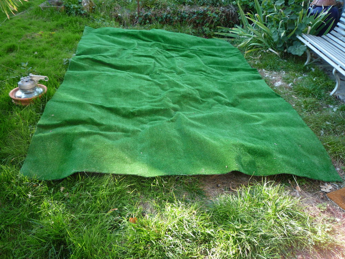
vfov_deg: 46.8
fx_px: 299
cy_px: 130
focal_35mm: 30
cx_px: 172
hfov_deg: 60.0
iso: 100
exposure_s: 1/80
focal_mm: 5.2
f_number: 3.3
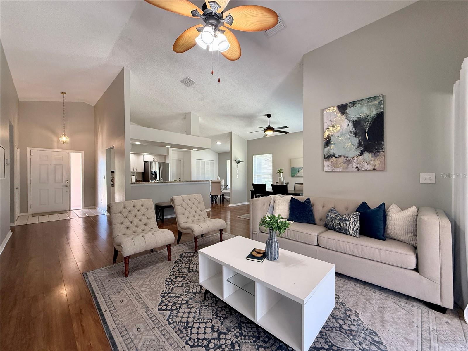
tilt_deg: +0.5
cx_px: 234
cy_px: 176
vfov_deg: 85.7
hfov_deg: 102.1
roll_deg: +0.1
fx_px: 189
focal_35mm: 14
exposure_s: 1/120
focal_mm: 2.22
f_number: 2.2
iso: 250
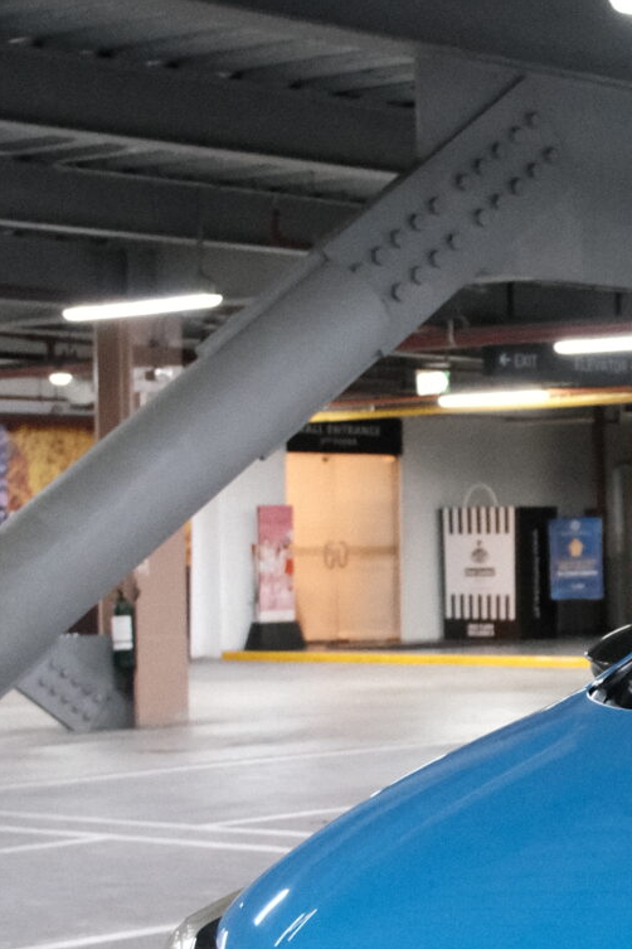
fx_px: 2686
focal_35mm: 102
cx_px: 1052
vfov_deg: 20.0
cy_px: 563
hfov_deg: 12.5
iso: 5000
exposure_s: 1/100
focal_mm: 19.7
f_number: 2.8
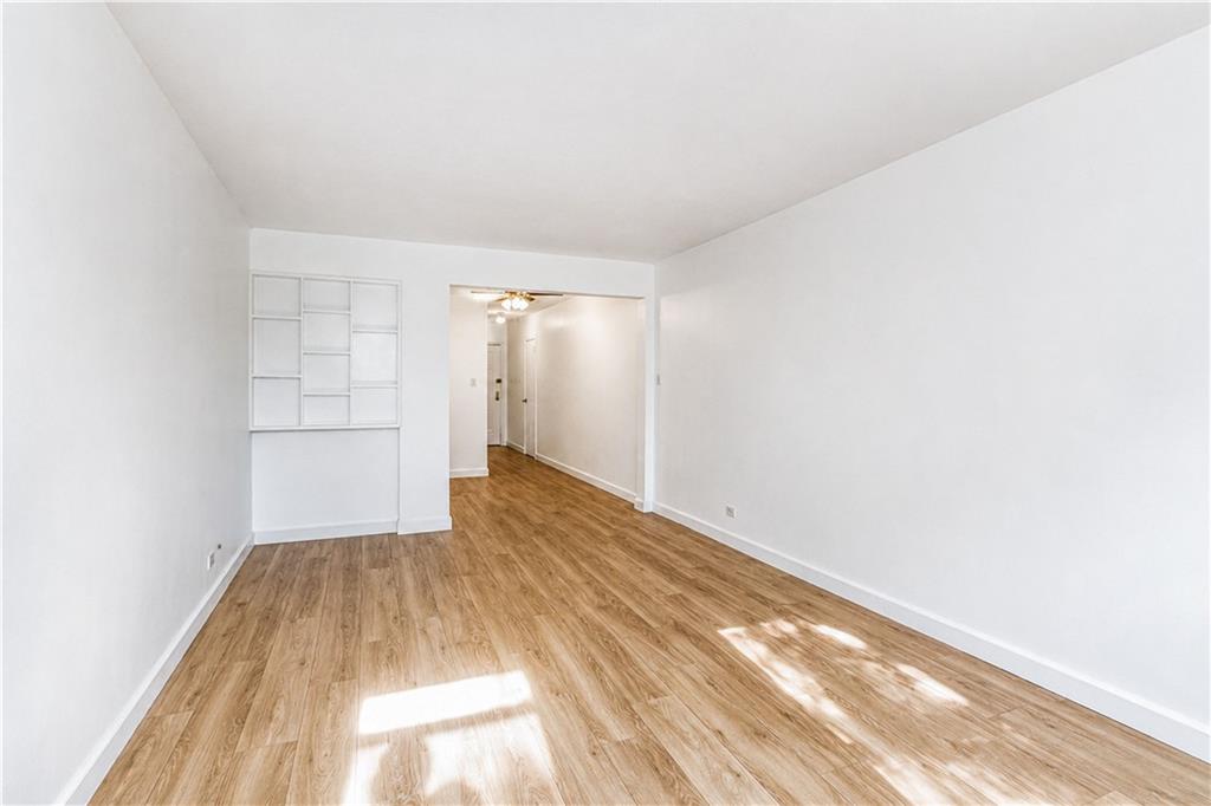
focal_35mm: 15
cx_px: 606
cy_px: 403
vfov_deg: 77.3
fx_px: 504
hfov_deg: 100.4
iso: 1250
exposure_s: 1/100
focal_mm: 10
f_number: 6.4
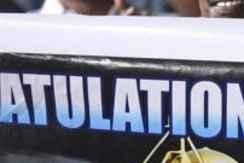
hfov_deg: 10.1
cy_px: 159
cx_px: 236
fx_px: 1377
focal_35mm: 203
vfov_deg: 6.8
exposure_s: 1/400
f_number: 1.4
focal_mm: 40
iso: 1000
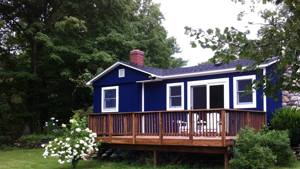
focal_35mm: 48
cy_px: 105
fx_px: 382
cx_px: 187
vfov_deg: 24.9
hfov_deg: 42.6
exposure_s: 1/279
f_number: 2.8
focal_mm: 3.85
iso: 80
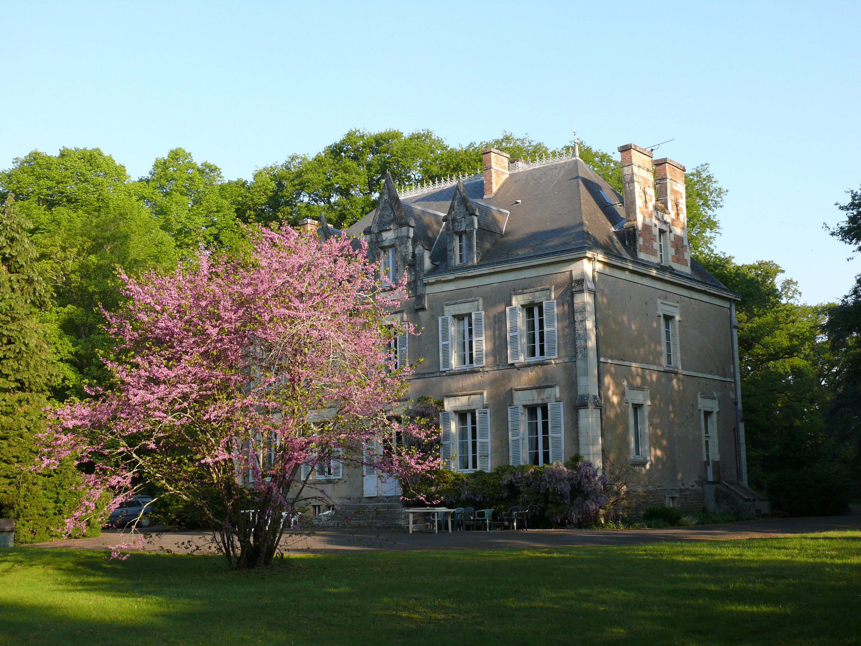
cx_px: 430
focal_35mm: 47
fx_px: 1169
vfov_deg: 30.9
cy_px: 323
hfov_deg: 40.4
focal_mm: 9.9
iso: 100
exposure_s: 1/200
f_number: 4.5
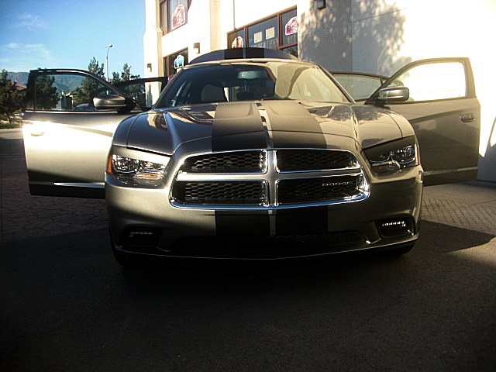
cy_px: 186
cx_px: 248
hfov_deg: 51.4
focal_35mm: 36
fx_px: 516
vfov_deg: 39.7
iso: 50
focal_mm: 6.3
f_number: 2.8
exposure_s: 1/320
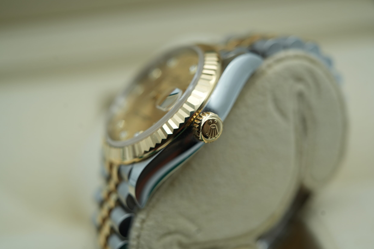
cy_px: 127
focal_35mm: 36
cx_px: 191
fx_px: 374
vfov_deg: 36.9
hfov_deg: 53.1
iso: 400
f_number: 5
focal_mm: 35
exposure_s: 1/250
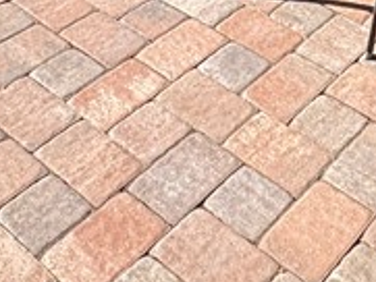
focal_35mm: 79
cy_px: -467
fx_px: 859
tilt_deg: -3.1
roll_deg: -2.7
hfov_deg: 24.5
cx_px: 274
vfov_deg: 12.6
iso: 40
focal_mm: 2.22
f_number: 2.2
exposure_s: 1/641
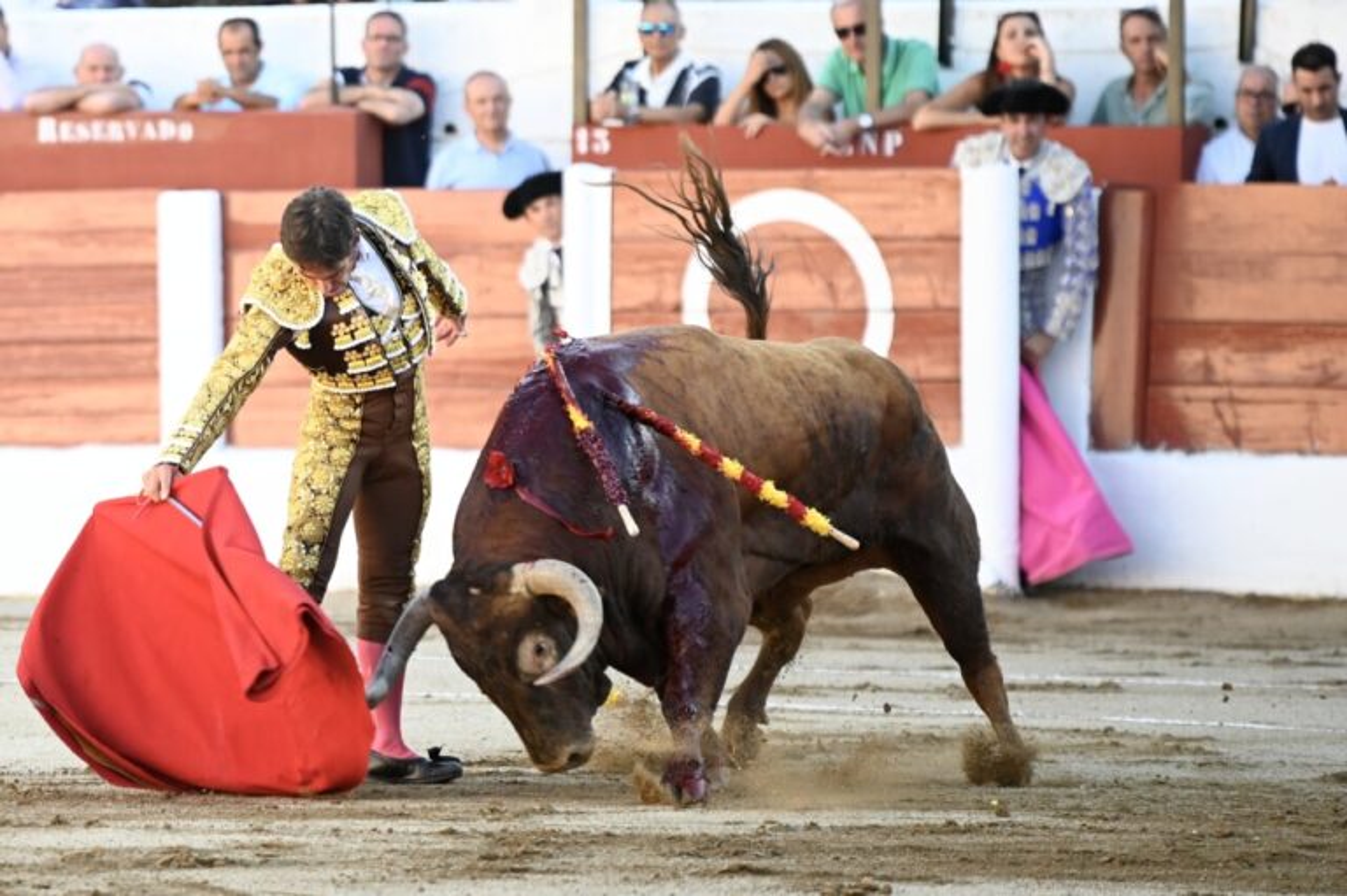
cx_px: 674
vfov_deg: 6.9
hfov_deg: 10.3
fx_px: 7478
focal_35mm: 200
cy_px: 448
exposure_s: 1/500
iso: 640
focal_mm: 200
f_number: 2.8
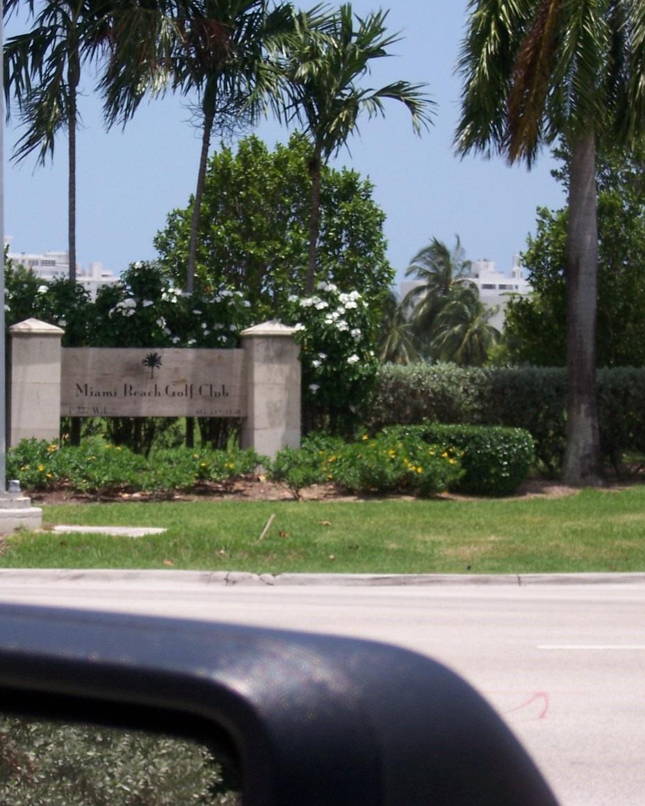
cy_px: 402
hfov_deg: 10.9
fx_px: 3365
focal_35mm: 141
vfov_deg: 13.7
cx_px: 156
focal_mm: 18
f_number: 5.6
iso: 80
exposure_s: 1/500
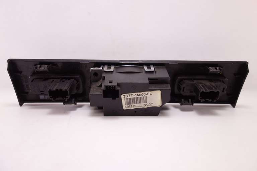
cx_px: 128
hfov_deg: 65.5
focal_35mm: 28
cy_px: 86
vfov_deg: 46.4
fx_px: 200
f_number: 2.2
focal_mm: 10.4
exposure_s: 1/100
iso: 125
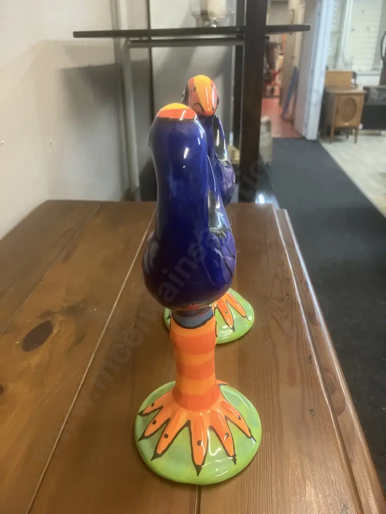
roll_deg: -0.6
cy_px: 257
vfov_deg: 63.4
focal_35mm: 28
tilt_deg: -24.8
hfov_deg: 49.7
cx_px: 193
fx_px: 416
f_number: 1.8
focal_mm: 3.99
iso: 320
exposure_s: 1/50
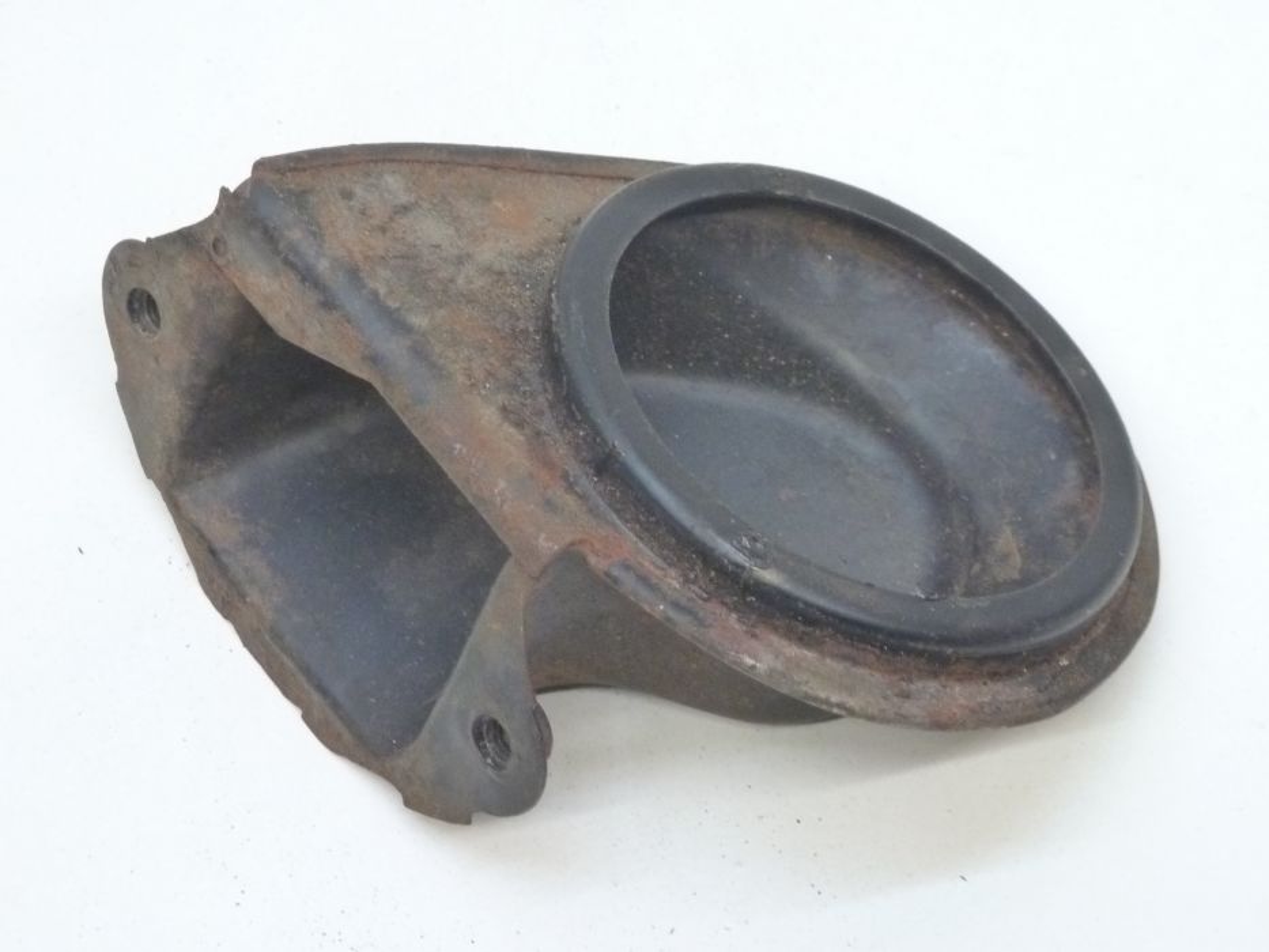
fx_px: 3300
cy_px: 476
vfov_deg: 16.4
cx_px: 634
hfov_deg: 21.8
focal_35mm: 90
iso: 400
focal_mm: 14.7
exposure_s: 1/8
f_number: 4.3
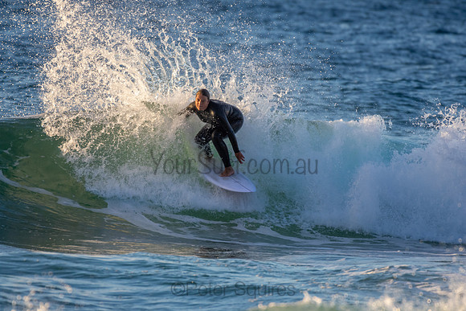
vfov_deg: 1.8
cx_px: 233
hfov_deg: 2.7
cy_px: 156
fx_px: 9710
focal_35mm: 750
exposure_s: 1/1250
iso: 640
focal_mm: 500
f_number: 5.6
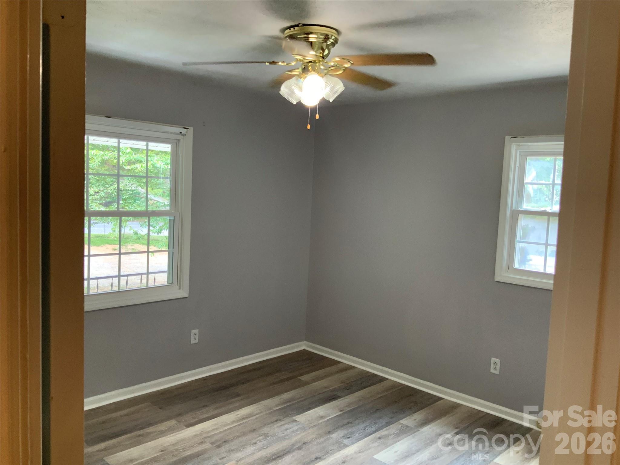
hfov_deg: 61.7
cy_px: 232
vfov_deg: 48.2
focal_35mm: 29
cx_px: 310
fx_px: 519
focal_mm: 3
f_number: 1.8
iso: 125
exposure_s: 1/60
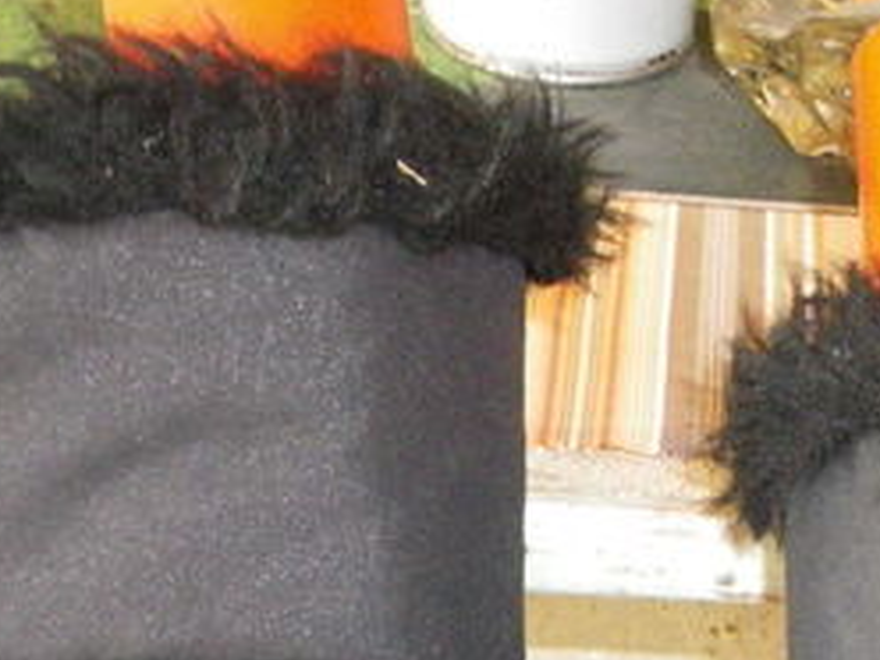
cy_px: 1203
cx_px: 866
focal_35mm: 113
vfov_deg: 12.0
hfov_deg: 17.1
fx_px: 2873
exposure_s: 1/60
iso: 400
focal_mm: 4.9
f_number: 2.6
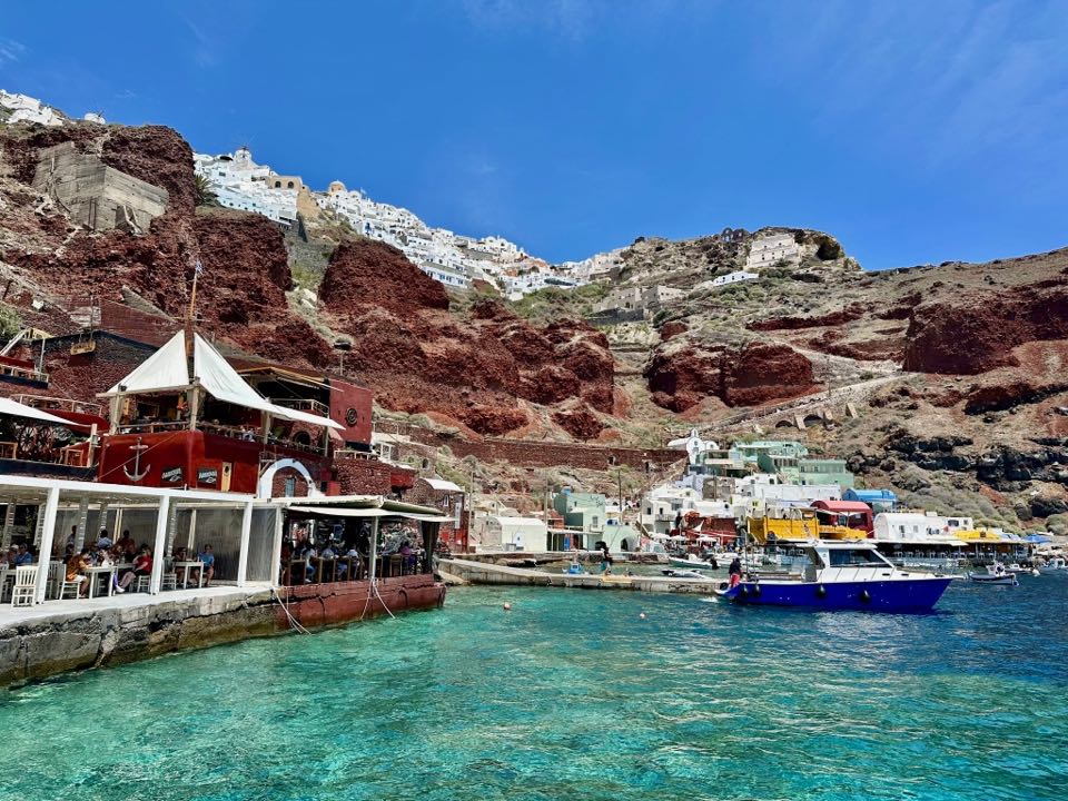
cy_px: 400
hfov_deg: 71.6
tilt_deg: +10.3
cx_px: 534
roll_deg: -1.0
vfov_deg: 56.8
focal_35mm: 24
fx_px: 740
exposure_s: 1/4762
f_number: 1.78
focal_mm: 6.86
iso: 80
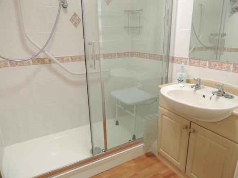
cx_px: 119
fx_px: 165
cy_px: 89
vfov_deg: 56.8
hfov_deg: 71.6
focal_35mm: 24
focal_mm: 4.3
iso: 400
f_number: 3
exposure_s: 1/30
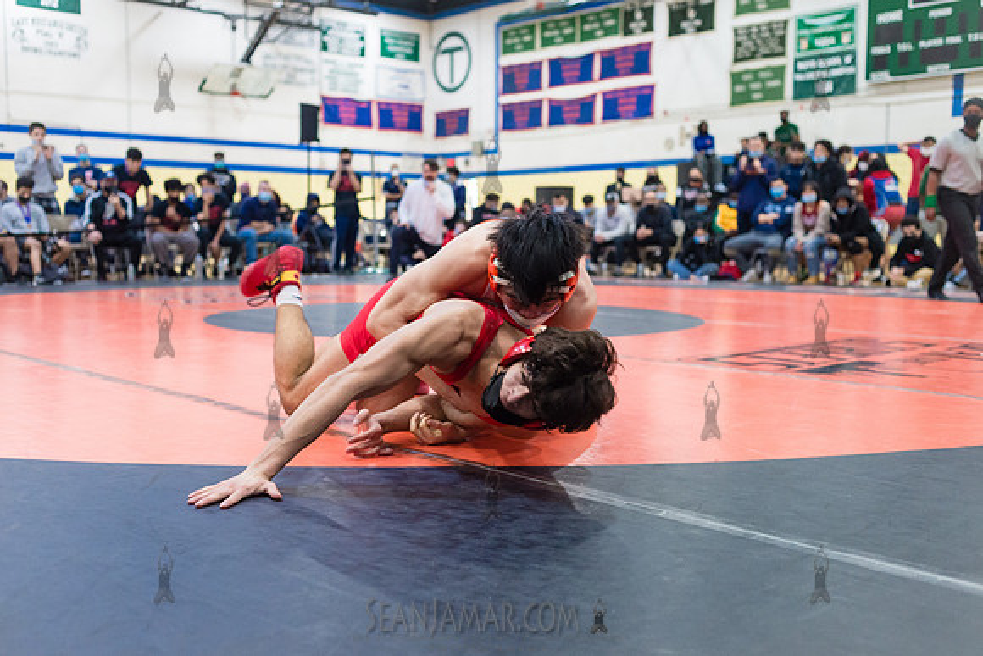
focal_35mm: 37
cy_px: 328
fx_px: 1008
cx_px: 492
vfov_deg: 36.1
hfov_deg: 52.0
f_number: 3.5
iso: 4000
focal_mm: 35
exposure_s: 1/320
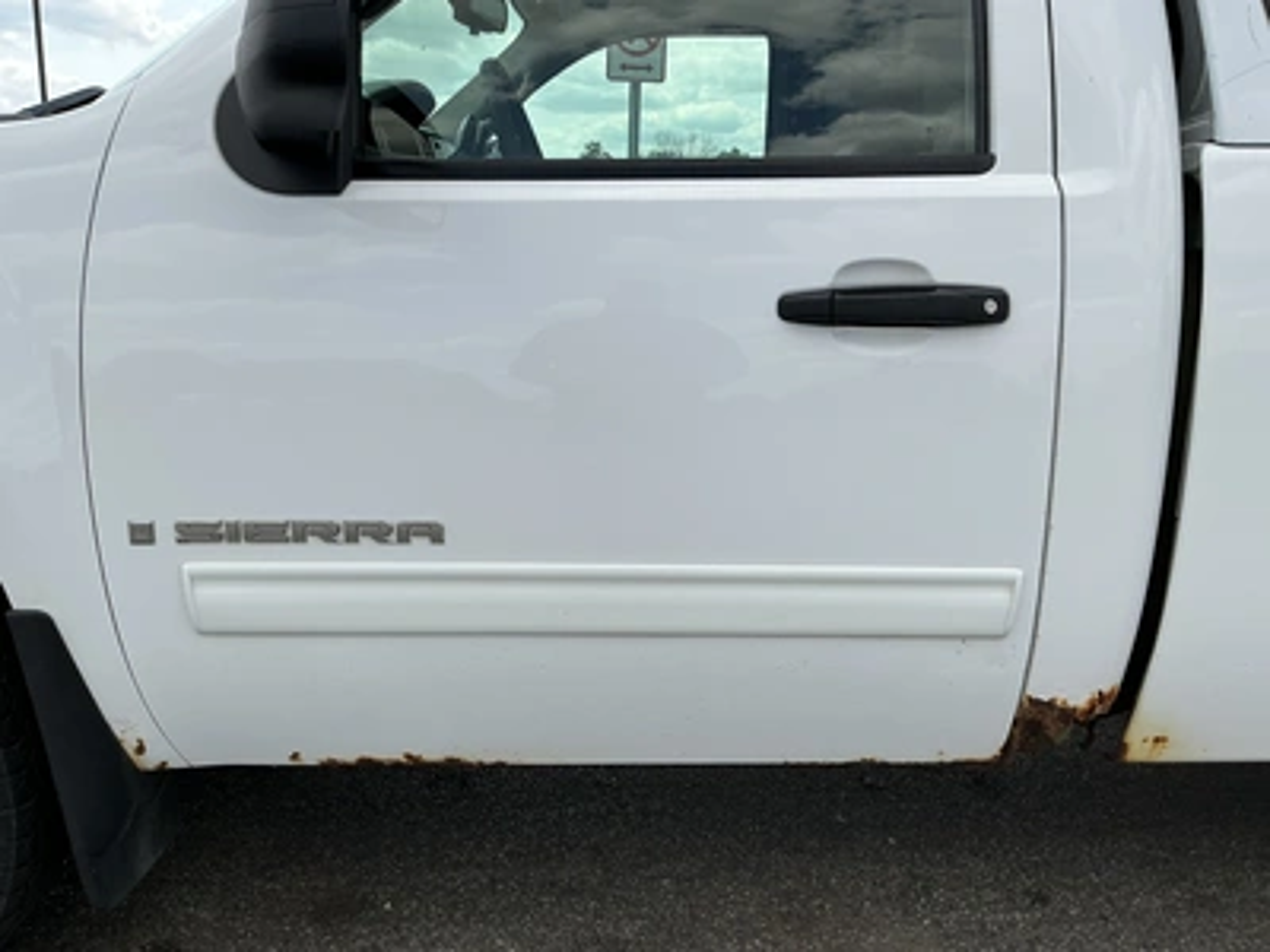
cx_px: 635
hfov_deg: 63.4
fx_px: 1027
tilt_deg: -12.1
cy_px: 476
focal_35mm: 28
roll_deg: -1.6
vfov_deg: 49.7
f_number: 1.8
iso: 25
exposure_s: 1/1675
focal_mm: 3
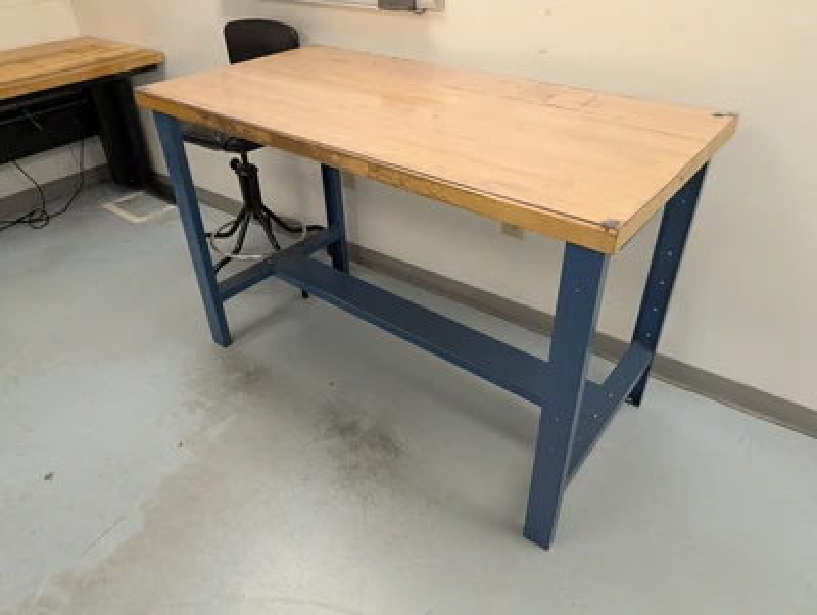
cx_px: 408
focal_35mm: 24
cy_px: 308
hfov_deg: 71.5
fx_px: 567
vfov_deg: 56.9
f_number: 1.68
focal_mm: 6.9
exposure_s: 1/1127
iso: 1618
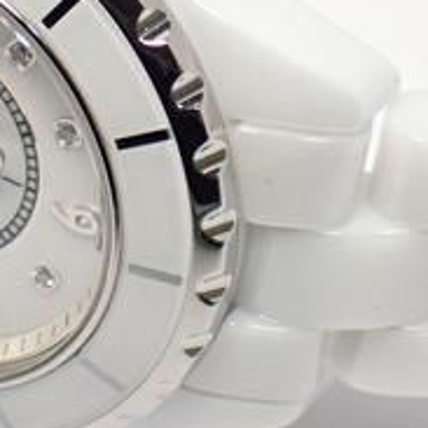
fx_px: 4071
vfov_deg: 6.0
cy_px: -12
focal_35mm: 291
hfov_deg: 6.0
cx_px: 203
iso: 250
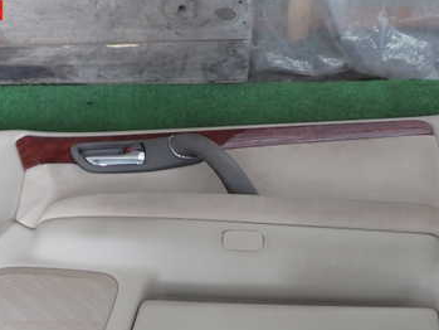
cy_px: 280
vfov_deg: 25.9
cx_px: 152
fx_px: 698
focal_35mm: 55
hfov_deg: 34.6
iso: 200
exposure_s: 1/50
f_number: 2.4
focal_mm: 5.79
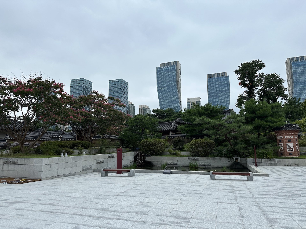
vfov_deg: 56.8
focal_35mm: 24
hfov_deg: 71.6
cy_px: 114
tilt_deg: +11.3
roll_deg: +0.8
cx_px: 153
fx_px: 212
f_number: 1.78
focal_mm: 6.86
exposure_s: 1/1751
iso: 80
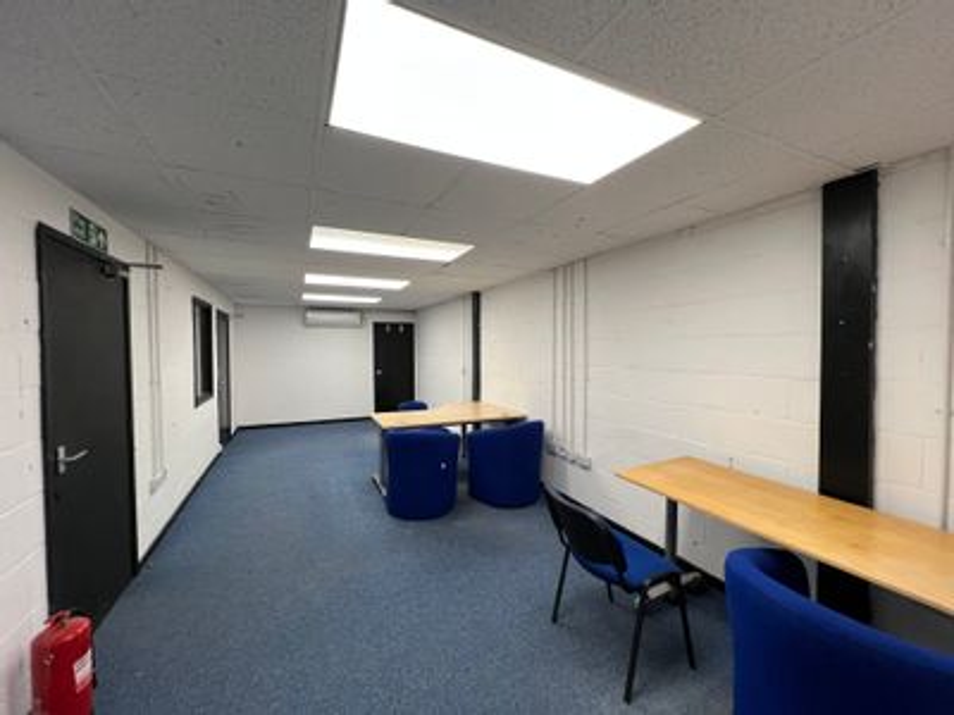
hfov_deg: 106.2
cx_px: 477
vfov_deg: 89.9
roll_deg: +1.3
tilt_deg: +0.3
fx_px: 358
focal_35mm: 13
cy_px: 358
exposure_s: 1/100
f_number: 1.8
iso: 125
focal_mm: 1.57
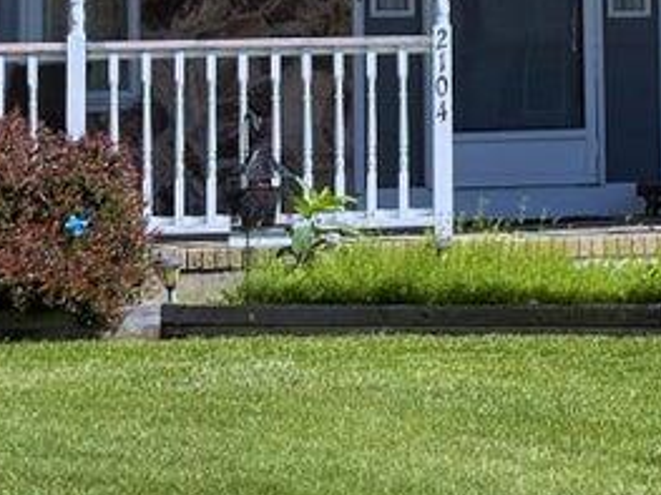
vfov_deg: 7.3
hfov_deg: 9.9
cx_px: 713
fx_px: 3760
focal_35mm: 197
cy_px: -354
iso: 64
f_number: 1.78
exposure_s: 1/3311
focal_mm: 6.76
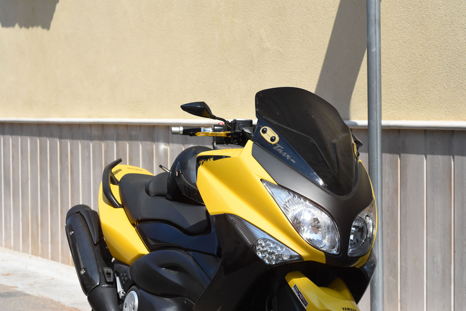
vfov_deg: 10.8
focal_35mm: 128
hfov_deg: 16.1
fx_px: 1650
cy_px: 156
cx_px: 233
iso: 2000
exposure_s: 1/8000
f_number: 6.7
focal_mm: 85
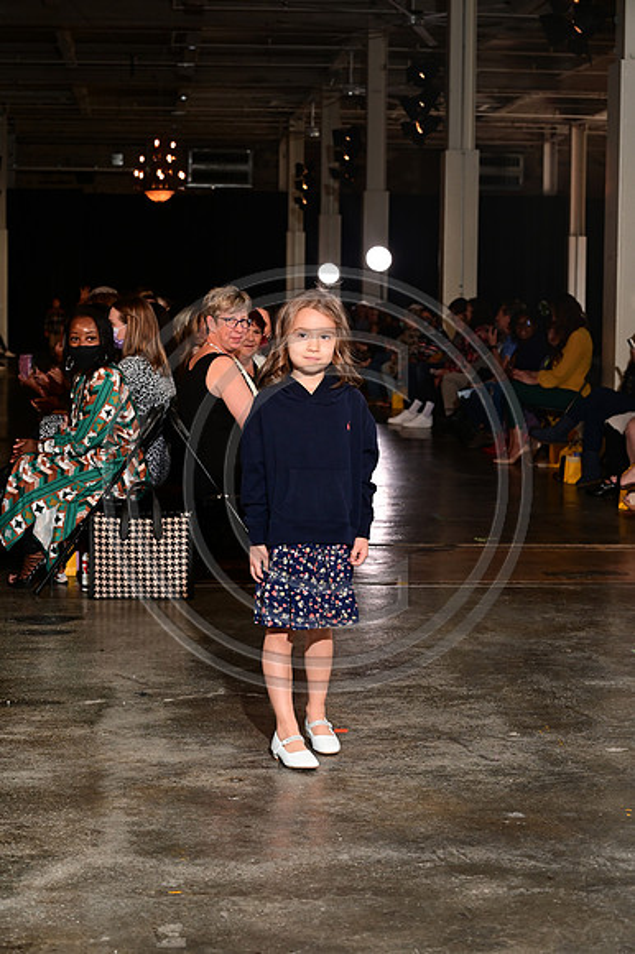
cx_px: 318
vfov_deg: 28.9
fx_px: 1854
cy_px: 477
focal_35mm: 70
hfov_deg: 19.4
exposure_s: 1/160
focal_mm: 70
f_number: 6.3
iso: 1000
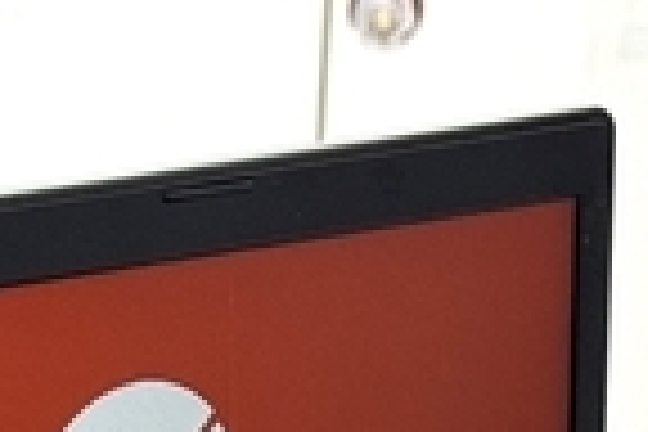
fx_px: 5004
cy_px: 1318
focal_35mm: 278
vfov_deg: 4.7
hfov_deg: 7.4
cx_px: -76
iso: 80
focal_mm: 6.76
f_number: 1.78
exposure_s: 1/121
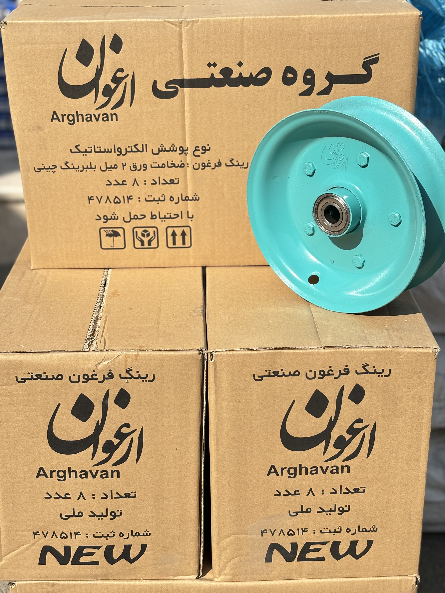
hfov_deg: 28.0
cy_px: 296
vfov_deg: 36.8
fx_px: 891
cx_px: 222
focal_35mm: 52
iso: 32
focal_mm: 5.96
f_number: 1.6
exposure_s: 1/2024
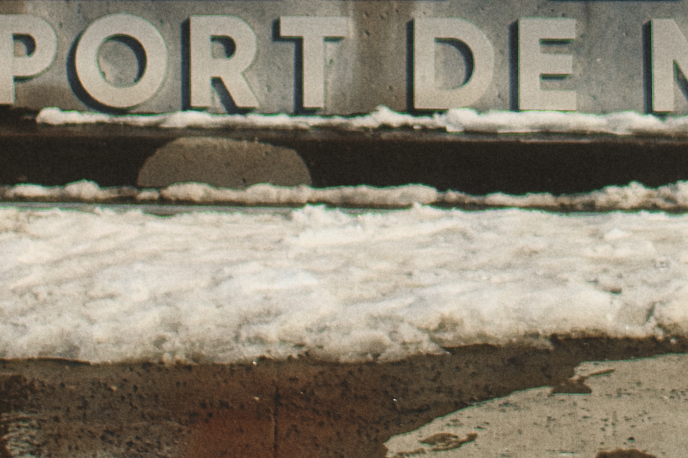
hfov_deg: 13.3
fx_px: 2943
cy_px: -280
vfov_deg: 8.7
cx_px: 560
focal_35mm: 154
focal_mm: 24
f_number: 1.8
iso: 100
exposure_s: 1/2500
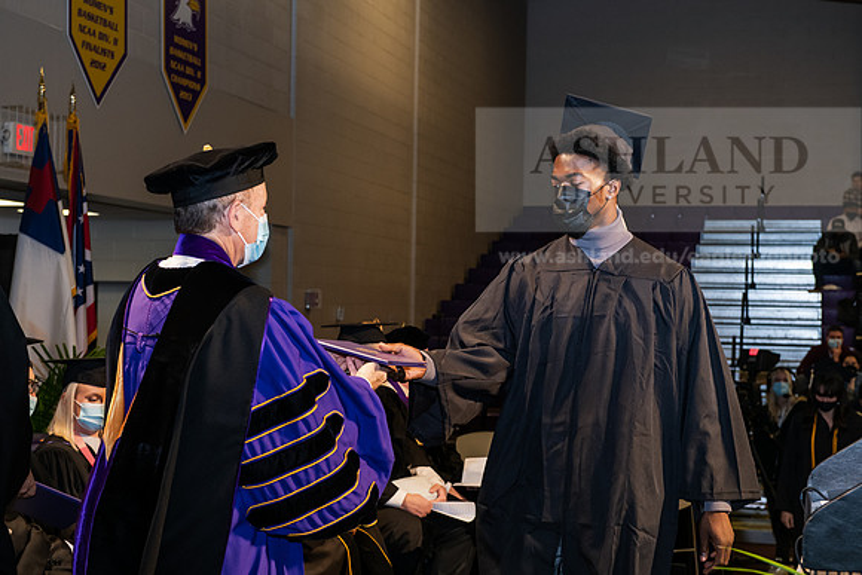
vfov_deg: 21.9
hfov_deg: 32.4
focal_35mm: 62
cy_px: 288
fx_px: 1485
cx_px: 431
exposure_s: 1/200
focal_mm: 62
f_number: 6.3
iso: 1600
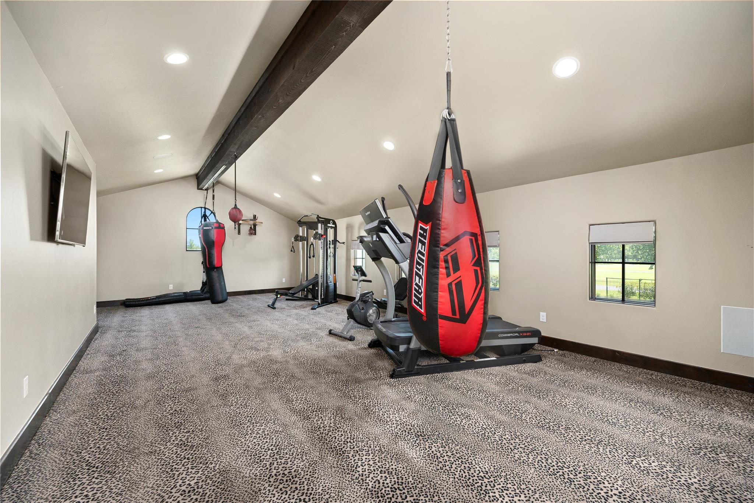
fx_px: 293
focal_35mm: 14
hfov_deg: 104.3
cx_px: 377
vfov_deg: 81.2
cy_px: 252
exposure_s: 1/6
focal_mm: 14
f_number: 8
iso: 800
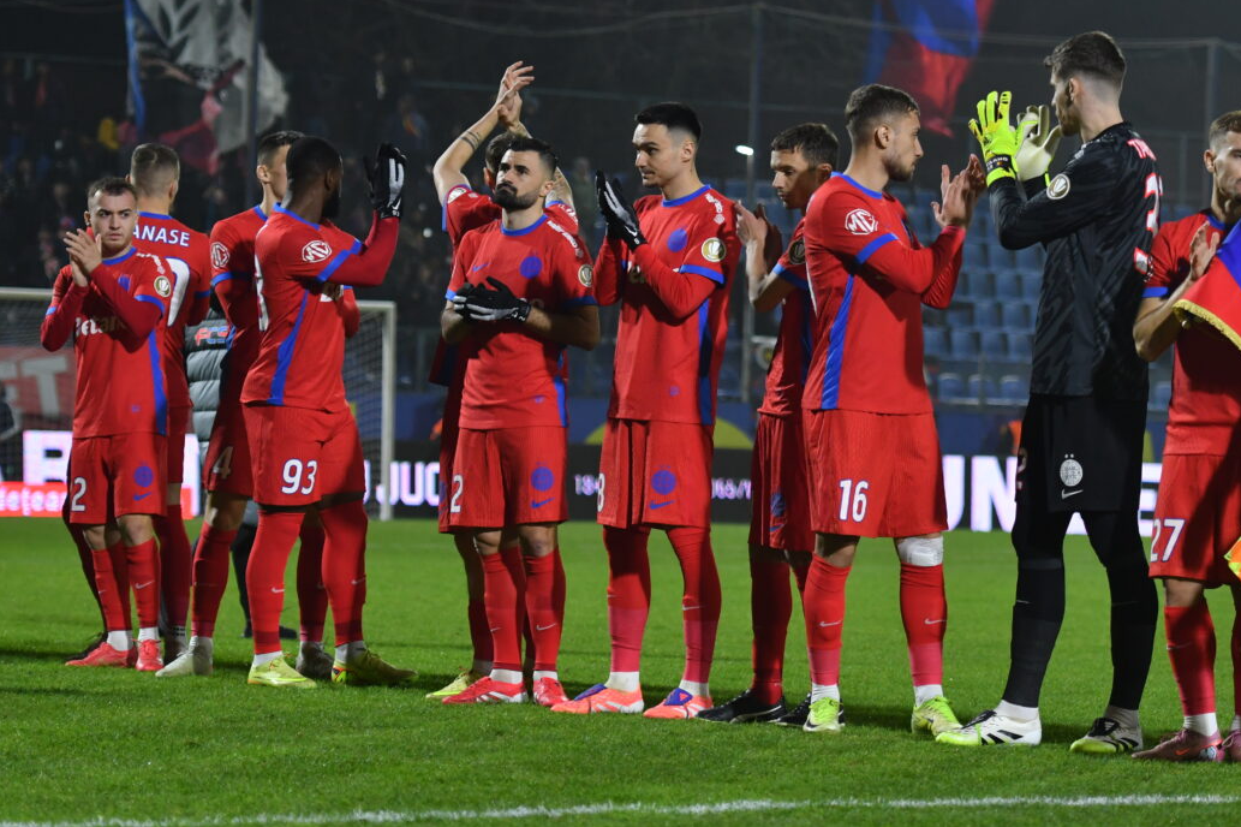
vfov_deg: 7.5
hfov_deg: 11.2
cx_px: 762
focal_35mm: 183
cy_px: 267
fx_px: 6306
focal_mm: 90
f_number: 2.8
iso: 1000
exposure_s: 1/800
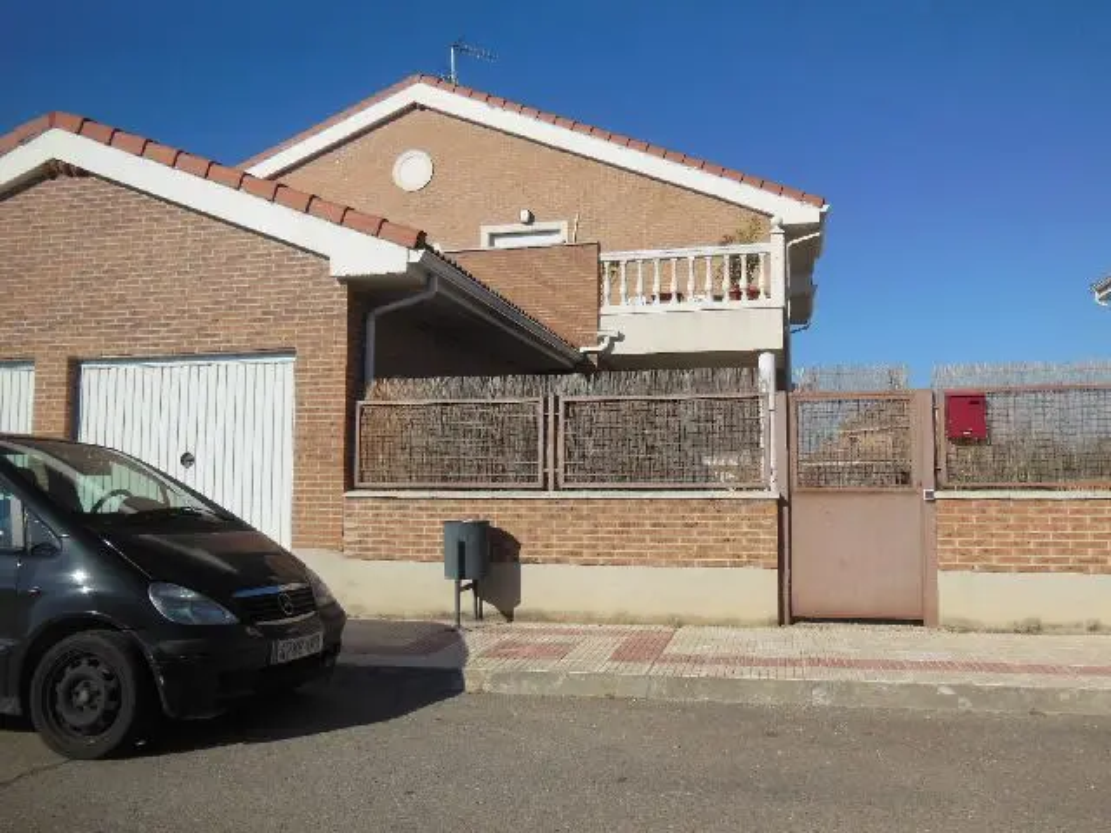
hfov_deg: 61.7
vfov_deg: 48.2
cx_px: 556
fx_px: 931
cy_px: 416
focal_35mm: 29
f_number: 3.7
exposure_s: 1/2000
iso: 125
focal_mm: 5.2
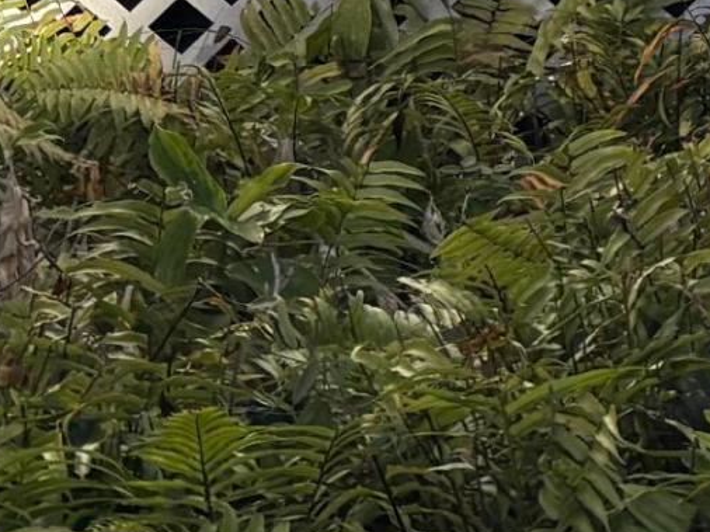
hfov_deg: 10.6
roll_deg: +2.6
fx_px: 3034
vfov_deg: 9.3
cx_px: 1913
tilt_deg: -2.2
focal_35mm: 148
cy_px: -608
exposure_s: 1/3279
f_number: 1.6
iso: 64
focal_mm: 5.96
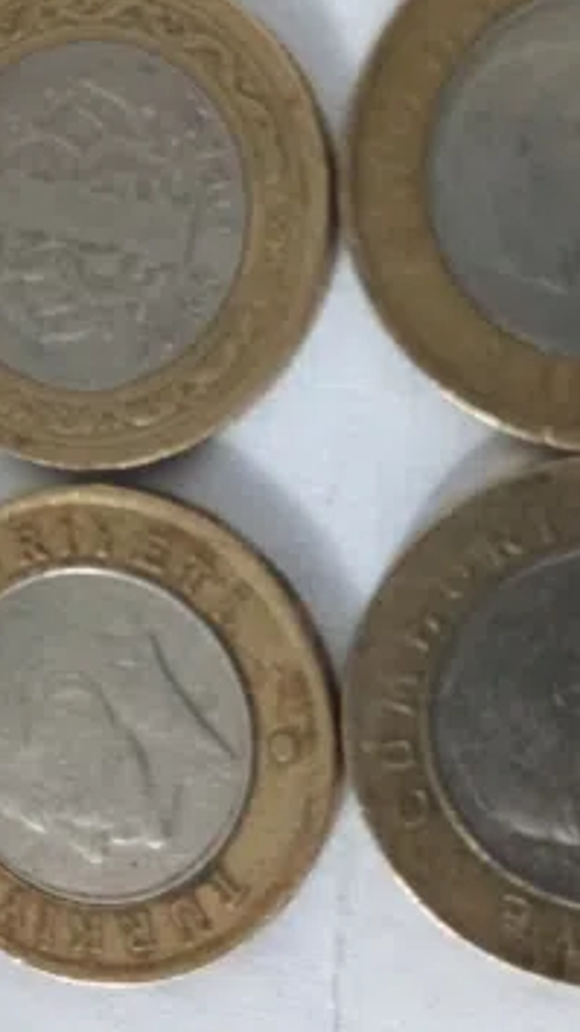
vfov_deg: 17.3
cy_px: 437
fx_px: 3392
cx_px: 137
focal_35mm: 124
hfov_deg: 9.8
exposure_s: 1/20
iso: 2195
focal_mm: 4.26
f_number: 1.8
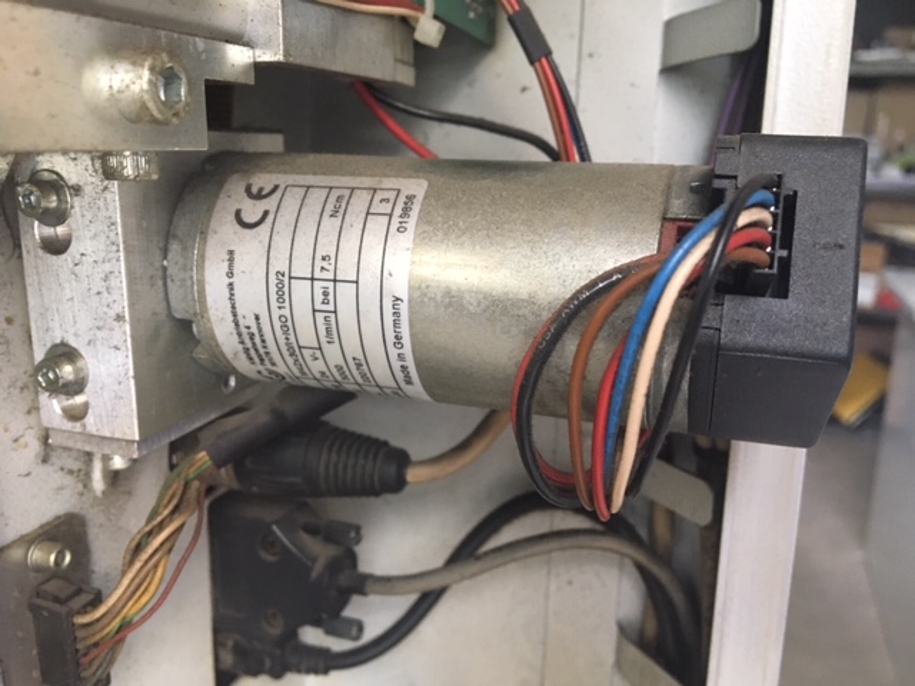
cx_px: 458
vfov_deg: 48.2
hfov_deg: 61.7
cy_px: 343
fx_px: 767
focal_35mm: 29
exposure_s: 1/33
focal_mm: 4.15
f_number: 2.2
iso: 200
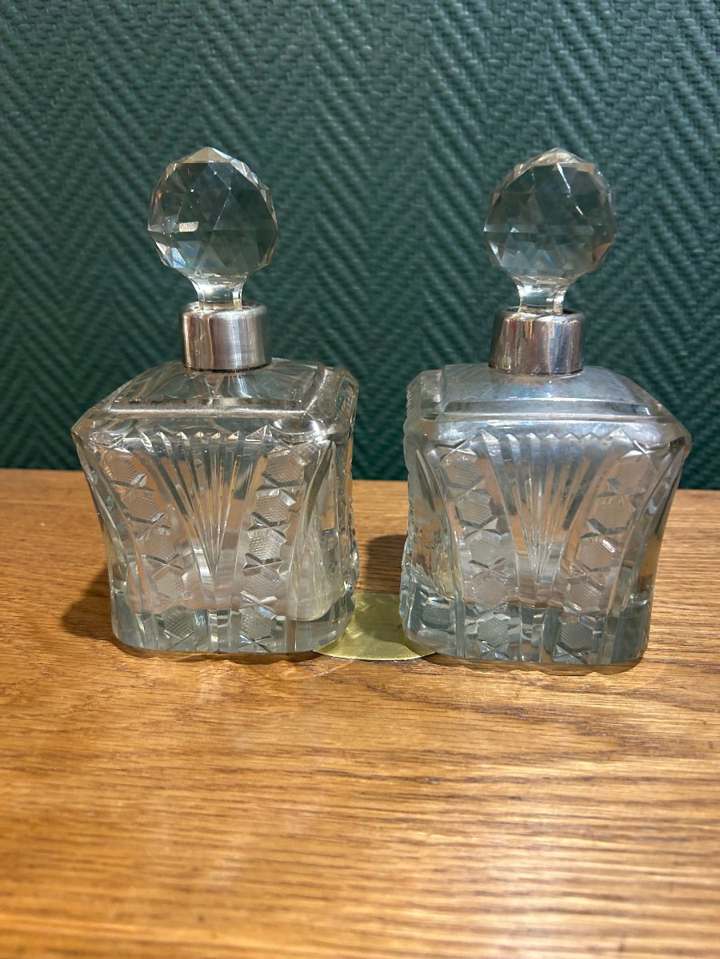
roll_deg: +0.1
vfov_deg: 67.3
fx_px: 721
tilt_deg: -20.8
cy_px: 480
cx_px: 360
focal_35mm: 26
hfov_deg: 53.1
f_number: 1.5
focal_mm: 5.7
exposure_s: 1/50
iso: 160
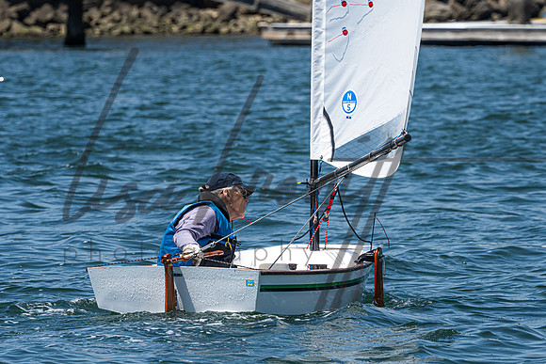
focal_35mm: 476
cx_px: 233
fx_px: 7214
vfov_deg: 2.9
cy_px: 210
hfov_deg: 4.3
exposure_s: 1/640
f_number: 11
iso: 400
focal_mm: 400
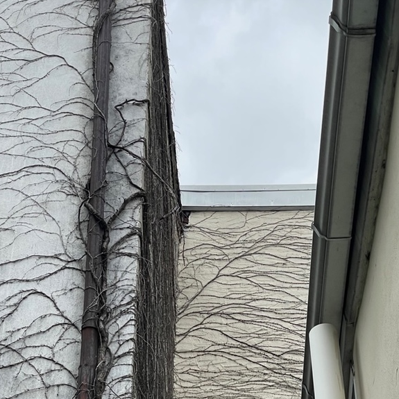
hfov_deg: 18.1
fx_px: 1252
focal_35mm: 96
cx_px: 183
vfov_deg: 17.8
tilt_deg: +38.1
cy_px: 364
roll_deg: -1.3
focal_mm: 6
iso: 25
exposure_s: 1/1453
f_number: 2
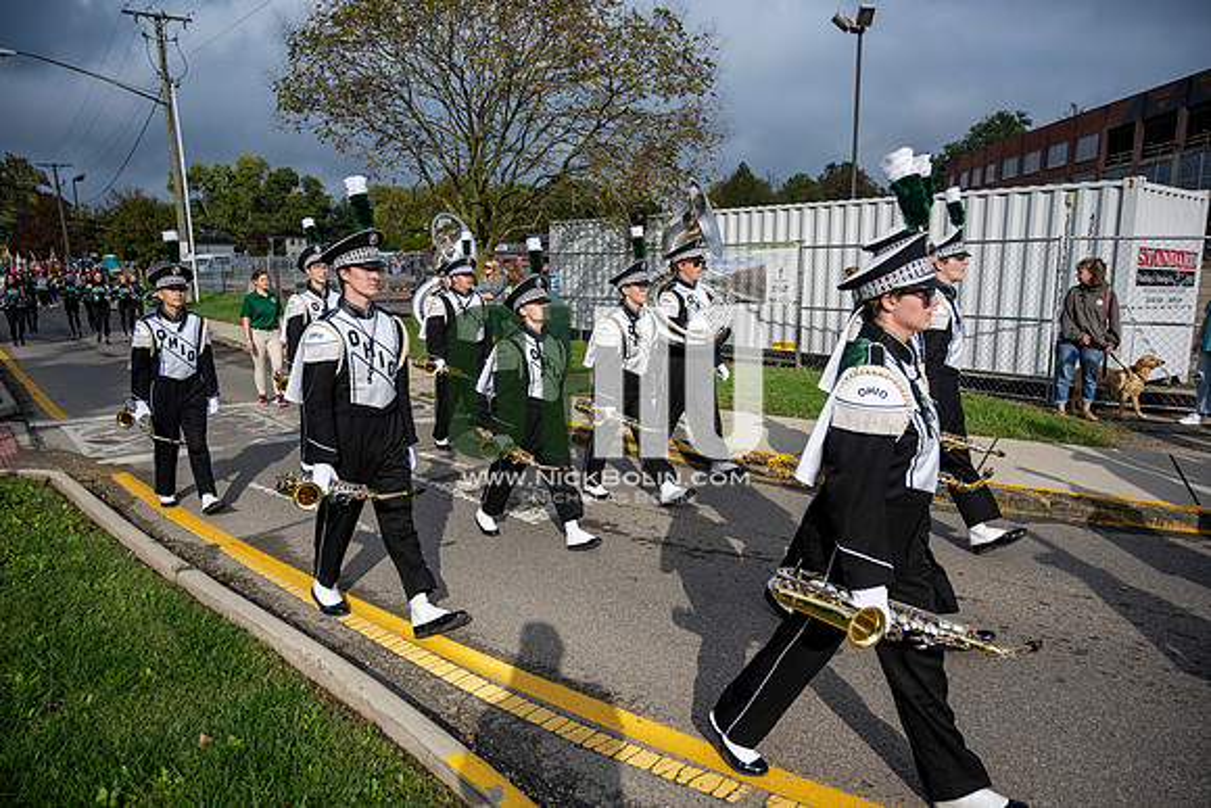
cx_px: 606
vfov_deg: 53.2
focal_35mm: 24
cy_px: 404
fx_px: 807
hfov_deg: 73.7
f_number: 4
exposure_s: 1/1600
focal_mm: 24
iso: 125
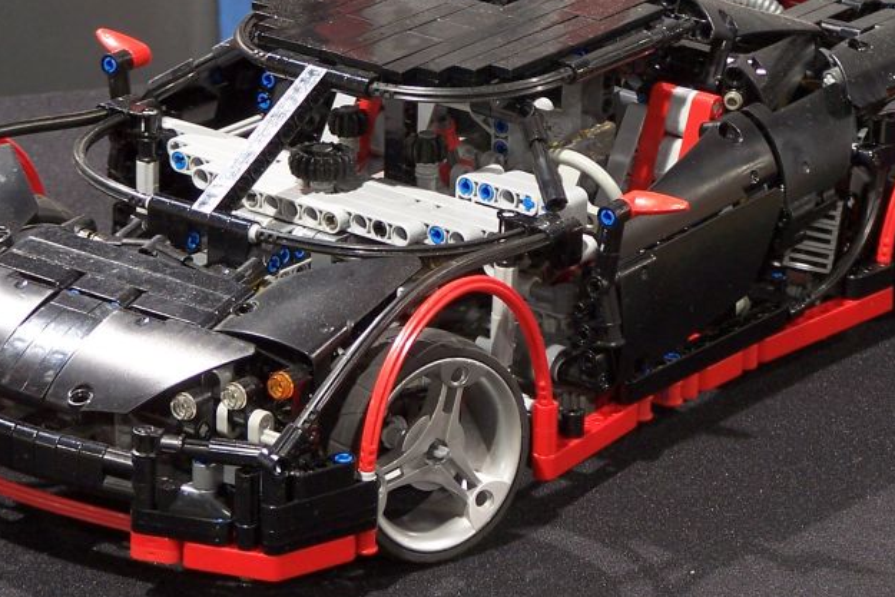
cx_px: 428
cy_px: 175
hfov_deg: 9.4
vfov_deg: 6.3
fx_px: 5421
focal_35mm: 218
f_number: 3.2
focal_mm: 21.2
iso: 80
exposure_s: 1/2
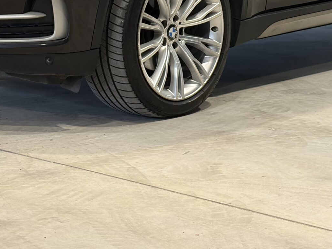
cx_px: 168
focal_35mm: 129
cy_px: -48
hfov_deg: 15.3
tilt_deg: -4.5
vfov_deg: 11.3
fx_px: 1237
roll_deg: -0.4
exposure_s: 1/60
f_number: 1.6
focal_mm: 5.96
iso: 80
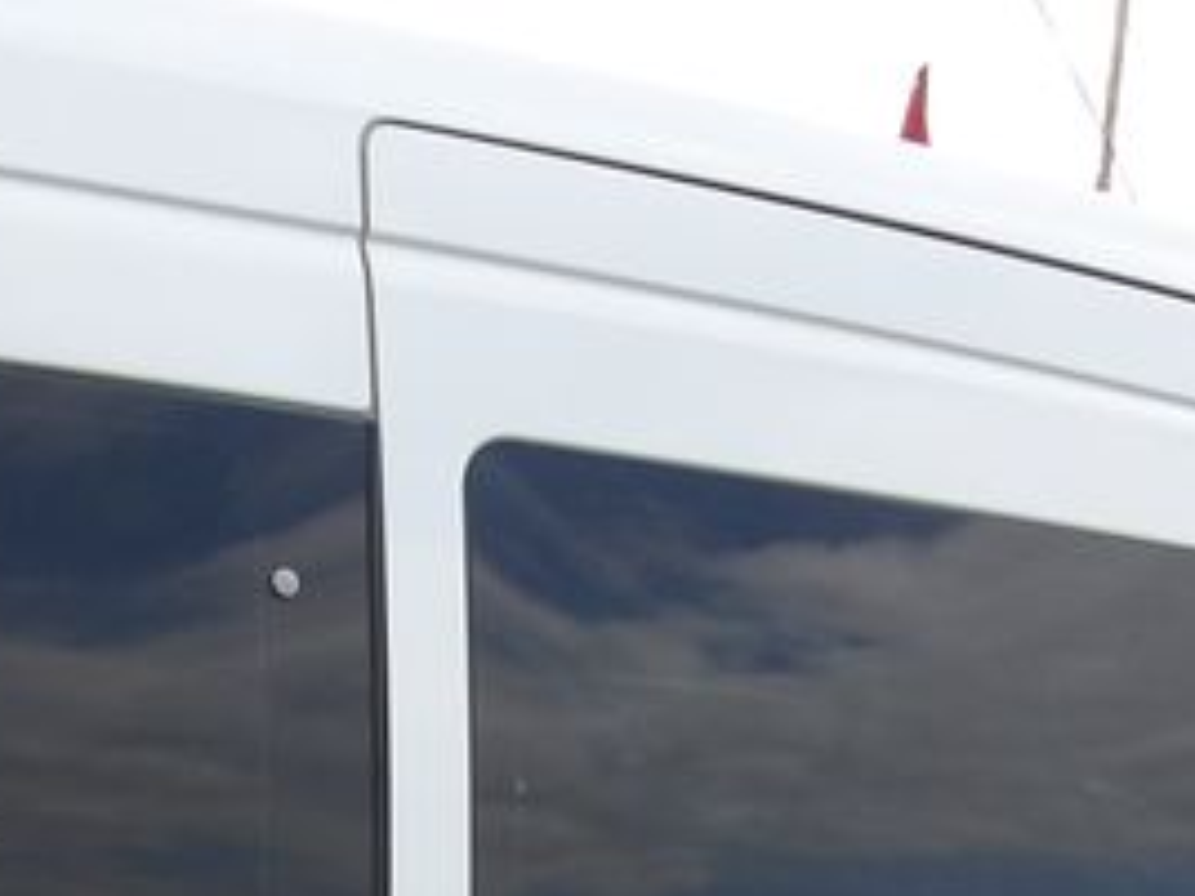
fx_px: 3556
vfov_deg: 13.5
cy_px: 1346
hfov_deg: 19.0
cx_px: 433
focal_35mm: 103
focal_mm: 4.9
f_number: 3
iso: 100
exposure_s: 1/606
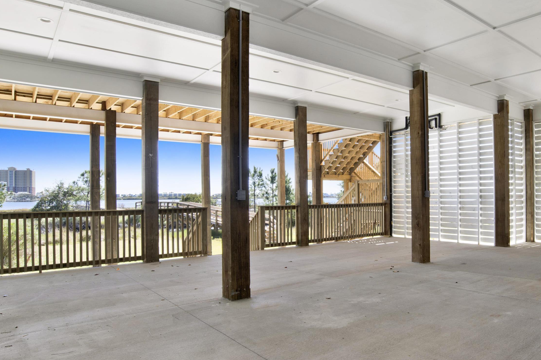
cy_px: 195
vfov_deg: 51.2
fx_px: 376
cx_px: 339
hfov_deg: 70.3
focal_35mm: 25
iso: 200
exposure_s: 1/20
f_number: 11
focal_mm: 18
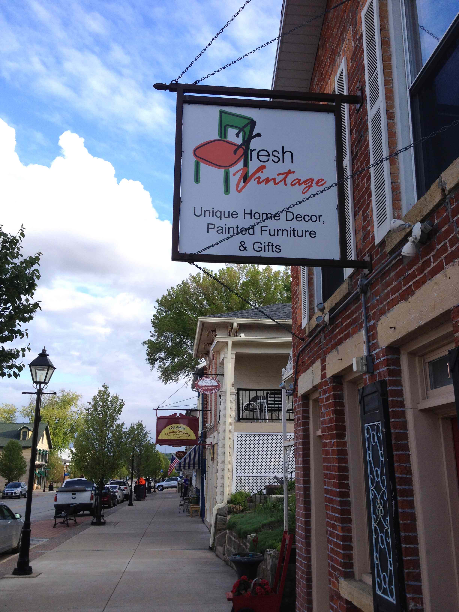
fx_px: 619
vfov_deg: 52.6
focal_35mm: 35
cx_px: 230
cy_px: 306
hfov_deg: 40.7
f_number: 2.4
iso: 50
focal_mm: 4.28
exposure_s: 1/546
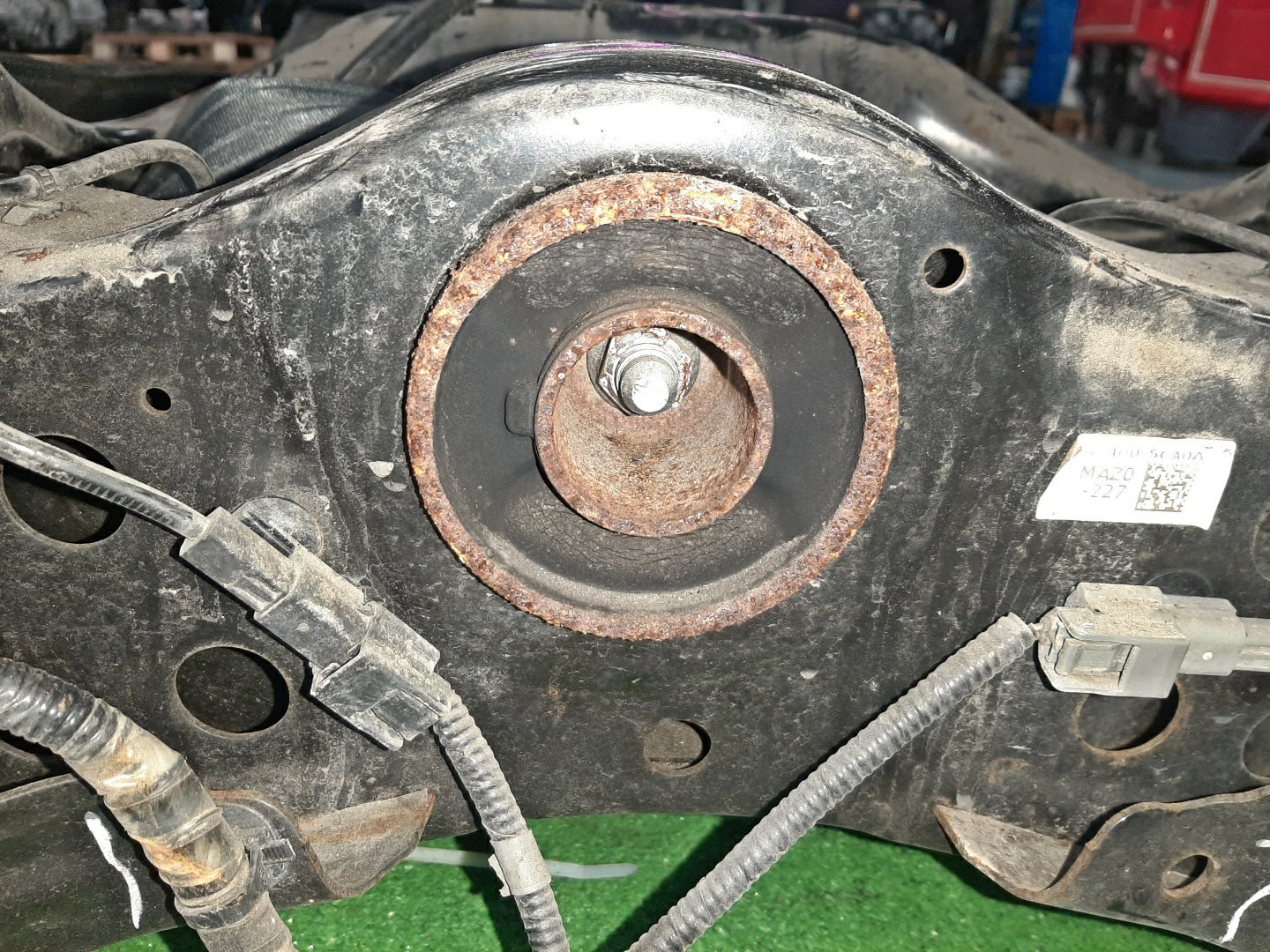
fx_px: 954
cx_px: 635
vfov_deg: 53.1
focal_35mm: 26
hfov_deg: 67.3
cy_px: 476
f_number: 1.7
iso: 477
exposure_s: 1/25
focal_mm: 3.93
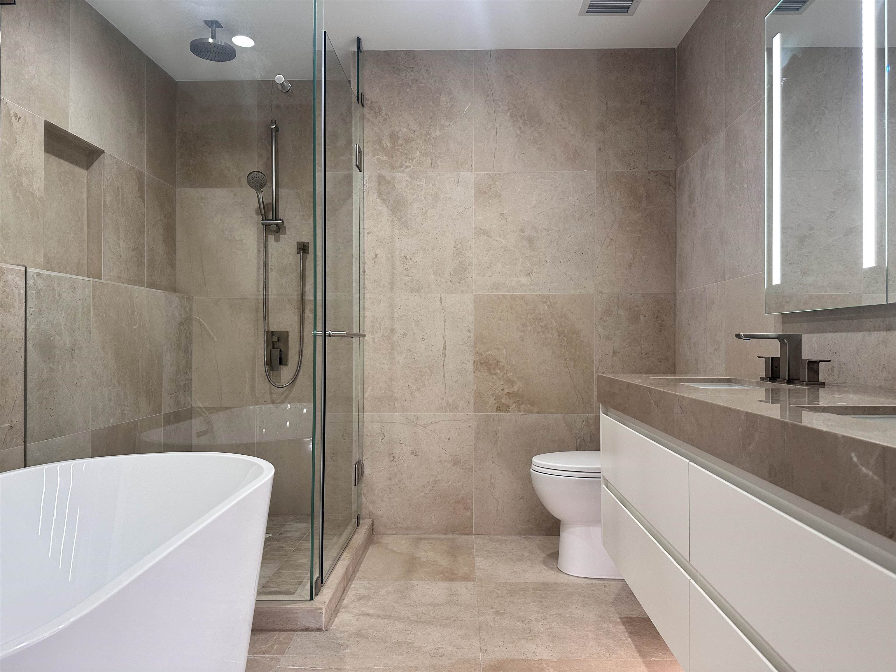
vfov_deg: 56.8
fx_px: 621
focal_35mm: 24
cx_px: 448
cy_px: 336
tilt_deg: +0.3
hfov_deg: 71.6
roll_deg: -1.0
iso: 160
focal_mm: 6.86
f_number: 1.78
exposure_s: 1/120
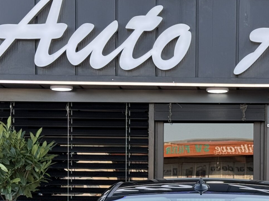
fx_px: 995
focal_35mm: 128
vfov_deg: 11.4
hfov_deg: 15.4
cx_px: 192
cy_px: 216
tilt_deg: -0.8
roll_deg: -0.5
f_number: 1.78
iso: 80
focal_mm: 6.76
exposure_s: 1/411
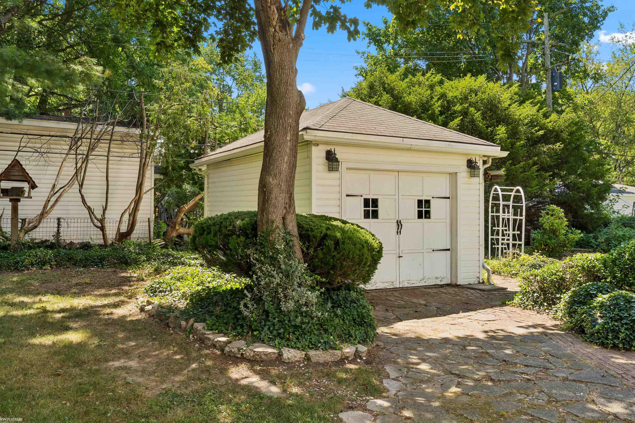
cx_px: 318
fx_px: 529
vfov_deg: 43.6
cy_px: 212
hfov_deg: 61.9
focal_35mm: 30
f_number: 14
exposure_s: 1/60
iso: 400
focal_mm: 30
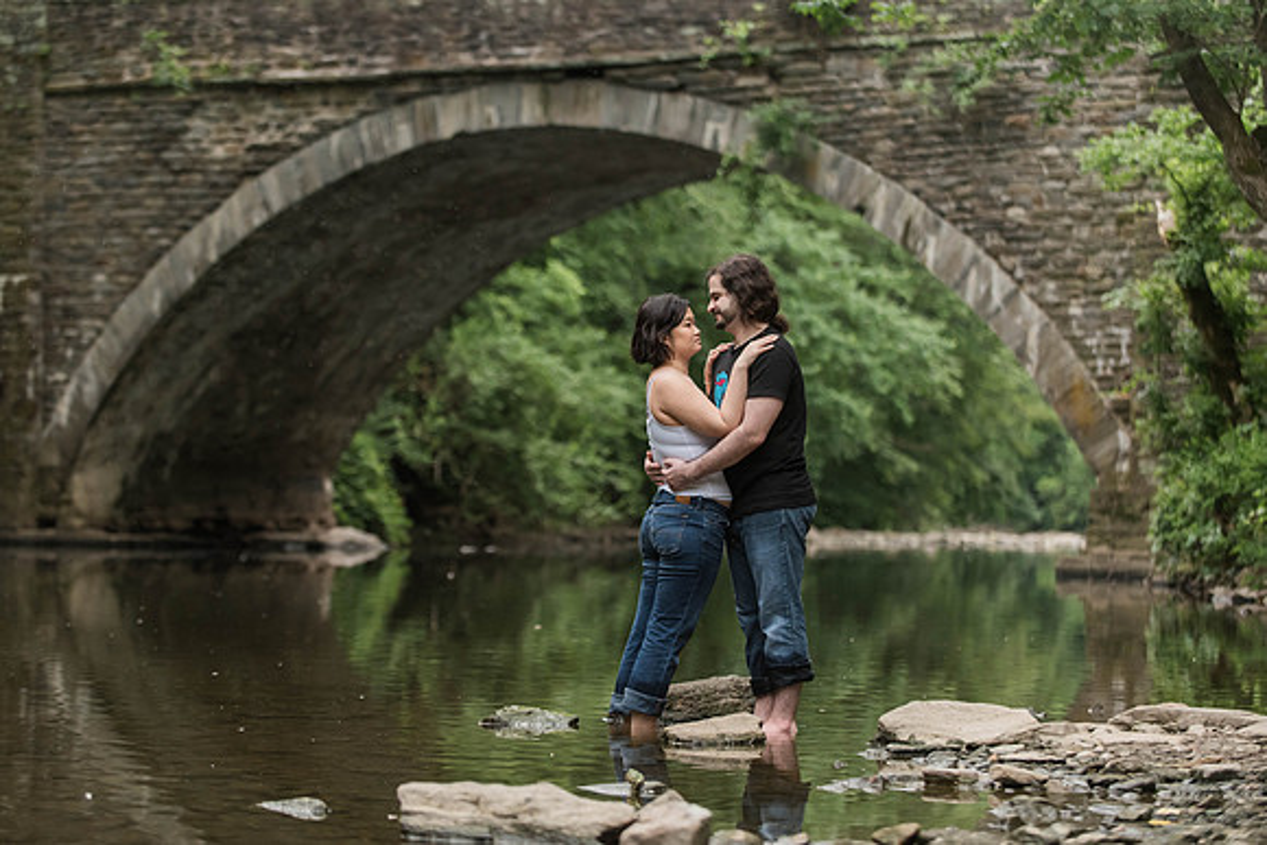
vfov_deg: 13.4
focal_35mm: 102
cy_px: 402
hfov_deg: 19.9
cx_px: 615
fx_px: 3604
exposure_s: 1/500
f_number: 2.8
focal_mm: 95
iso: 1600
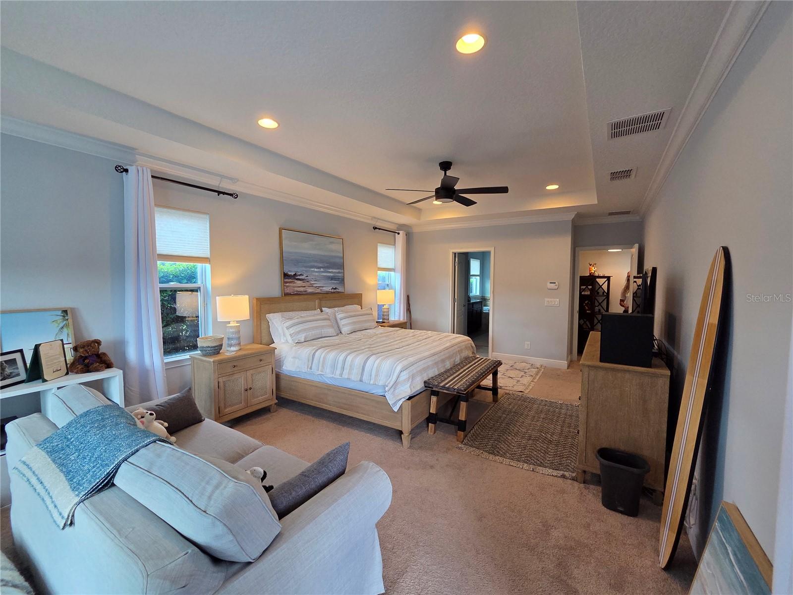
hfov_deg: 106.2
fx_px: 298
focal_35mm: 13
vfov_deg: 89.9
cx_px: 396
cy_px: 298
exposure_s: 1/120
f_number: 2.2
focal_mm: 2.2
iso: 200
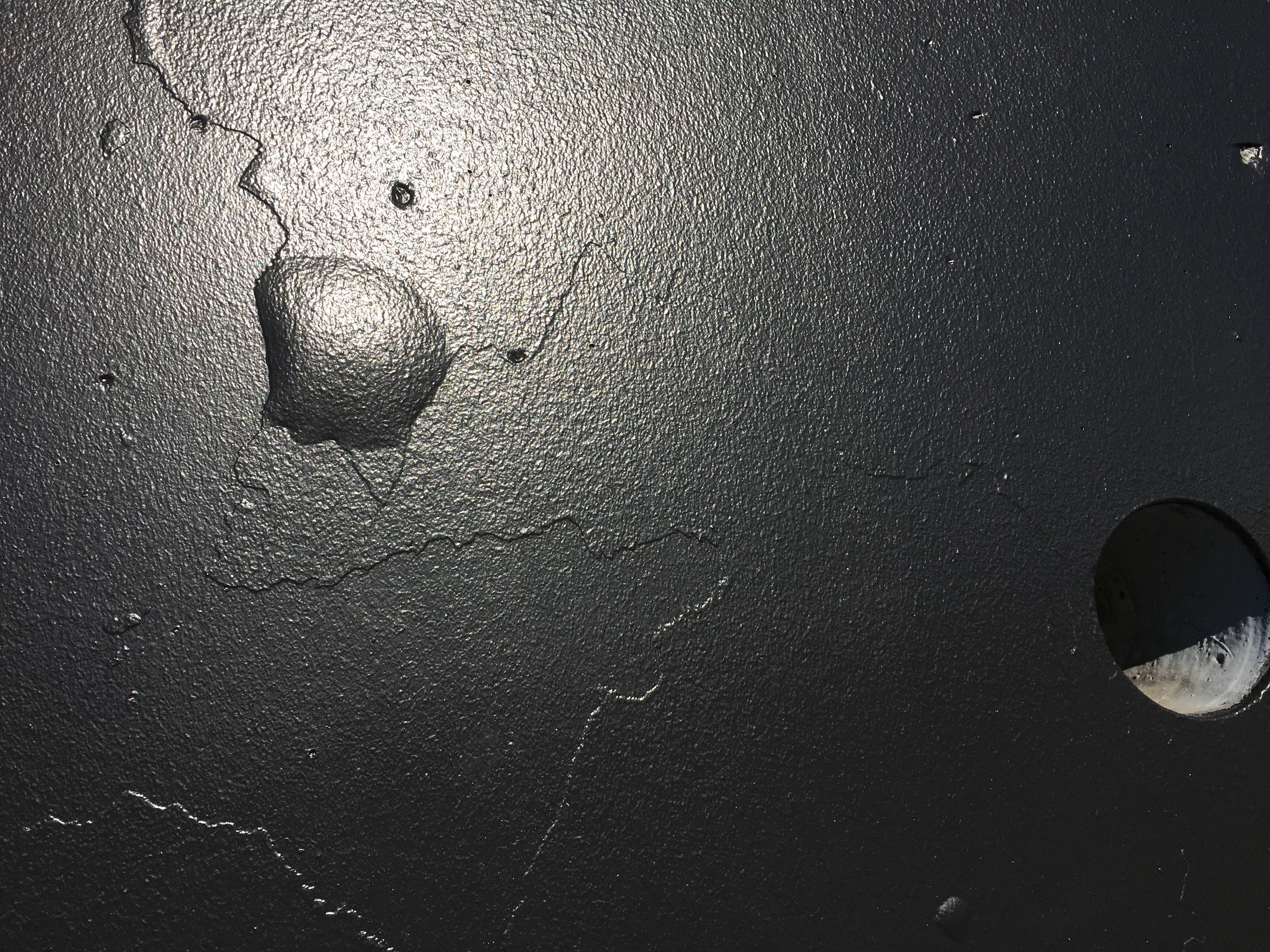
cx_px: 635
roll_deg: +9.7
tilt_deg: +8.3
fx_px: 1064
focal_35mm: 29
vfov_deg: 48.2
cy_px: 476
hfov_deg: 61.7
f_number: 2.2
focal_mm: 4.15
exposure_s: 1/3205
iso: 25
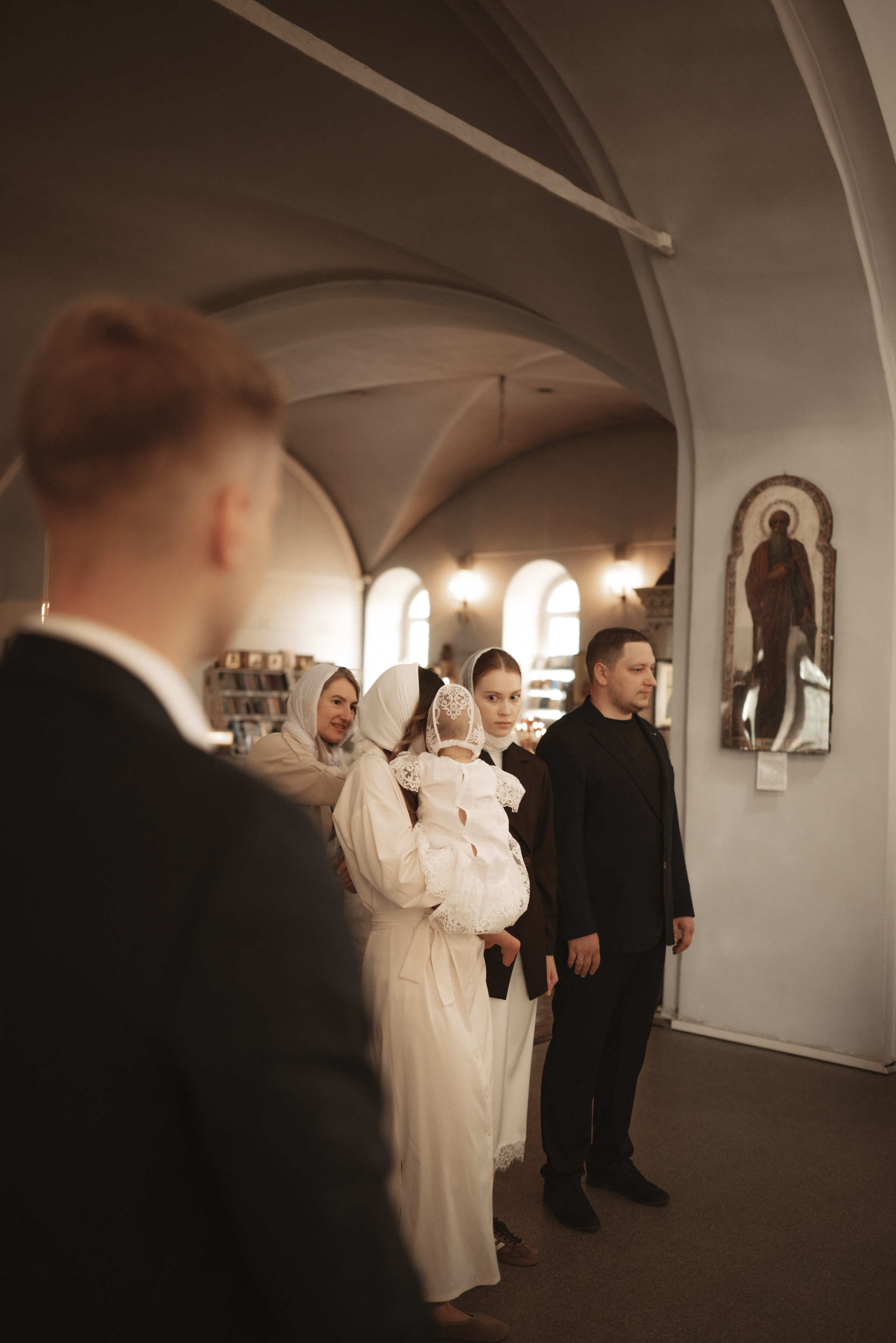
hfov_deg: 37.9
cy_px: 672
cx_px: 448
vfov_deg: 54.4
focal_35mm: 35
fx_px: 1305
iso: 400
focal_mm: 35
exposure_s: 1/250
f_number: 1.8
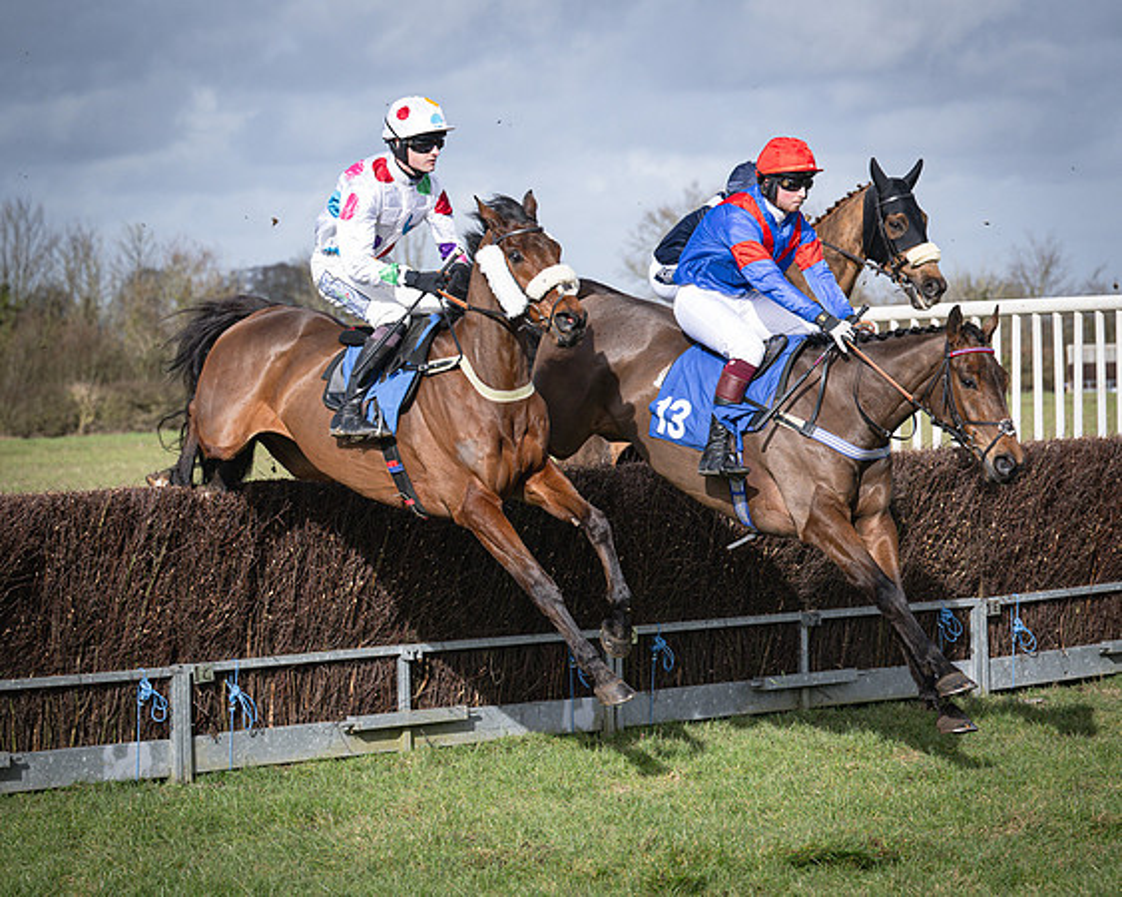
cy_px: 464
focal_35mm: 136
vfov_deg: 11.4
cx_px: 669
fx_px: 4505
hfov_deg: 14.2
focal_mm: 85
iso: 400
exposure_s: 1/4000
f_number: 4
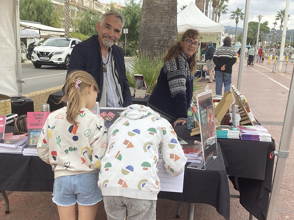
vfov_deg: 45.4
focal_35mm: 31
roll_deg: -1.8
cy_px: 110
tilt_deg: -18.1
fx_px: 263
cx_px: 147
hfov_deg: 58.4
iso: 25
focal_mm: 3.3
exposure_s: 1/280
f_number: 2.4
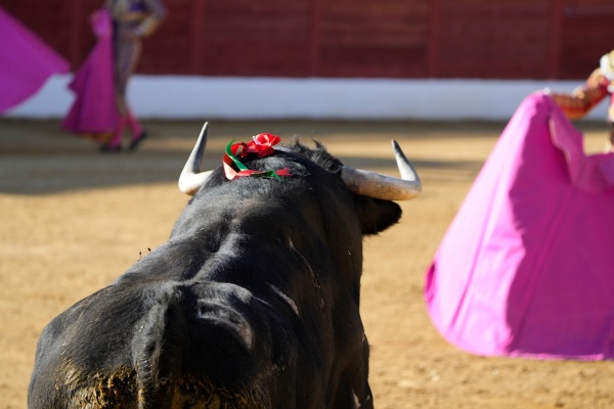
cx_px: 307
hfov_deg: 10.3
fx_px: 3411
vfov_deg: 6.9
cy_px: 204
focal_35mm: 200
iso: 2000
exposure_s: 1/3200
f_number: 5.6
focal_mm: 200
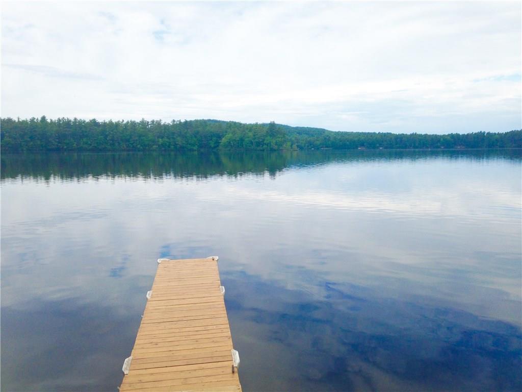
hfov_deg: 55.4
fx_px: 498
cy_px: 196
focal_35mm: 33
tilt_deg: -7.3
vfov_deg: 42.9
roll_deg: -0.1
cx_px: 261
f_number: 2.4
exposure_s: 1/1748
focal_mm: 4.12
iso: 50
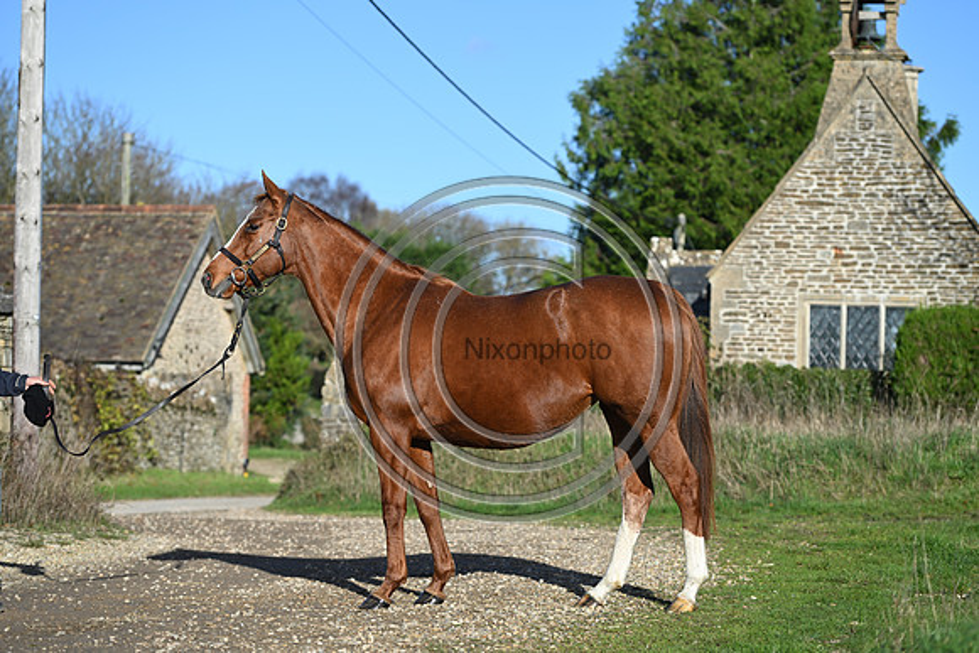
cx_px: 490
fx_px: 2666
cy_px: 326
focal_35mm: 98
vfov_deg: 14.0
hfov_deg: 20.8
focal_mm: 98
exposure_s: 1/1250
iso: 100
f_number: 3.5
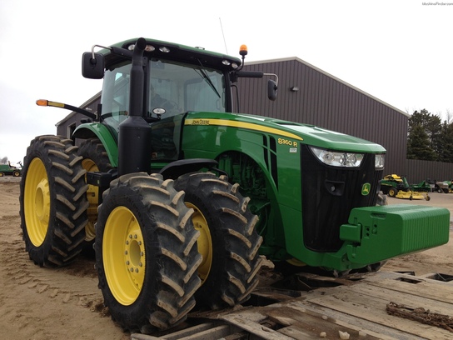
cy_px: 170
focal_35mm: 35
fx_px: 458
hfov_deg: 52.6
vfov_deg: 40.7
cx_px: 226
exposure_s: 1/1227
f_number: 2.4
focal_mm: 4.28
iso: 50
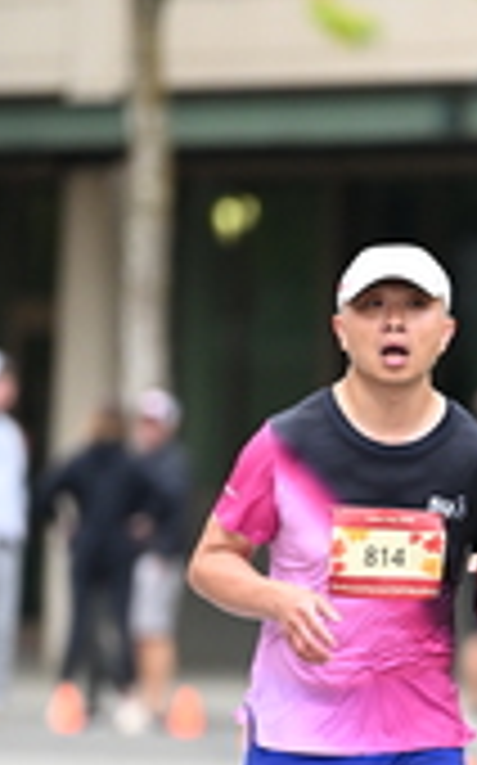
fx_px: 13751
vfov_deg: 3.2
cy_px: 508
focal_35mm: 660
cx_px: 520
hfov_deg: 2.0
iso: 1000
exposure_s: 1/2000
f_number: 2.8
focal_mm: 200
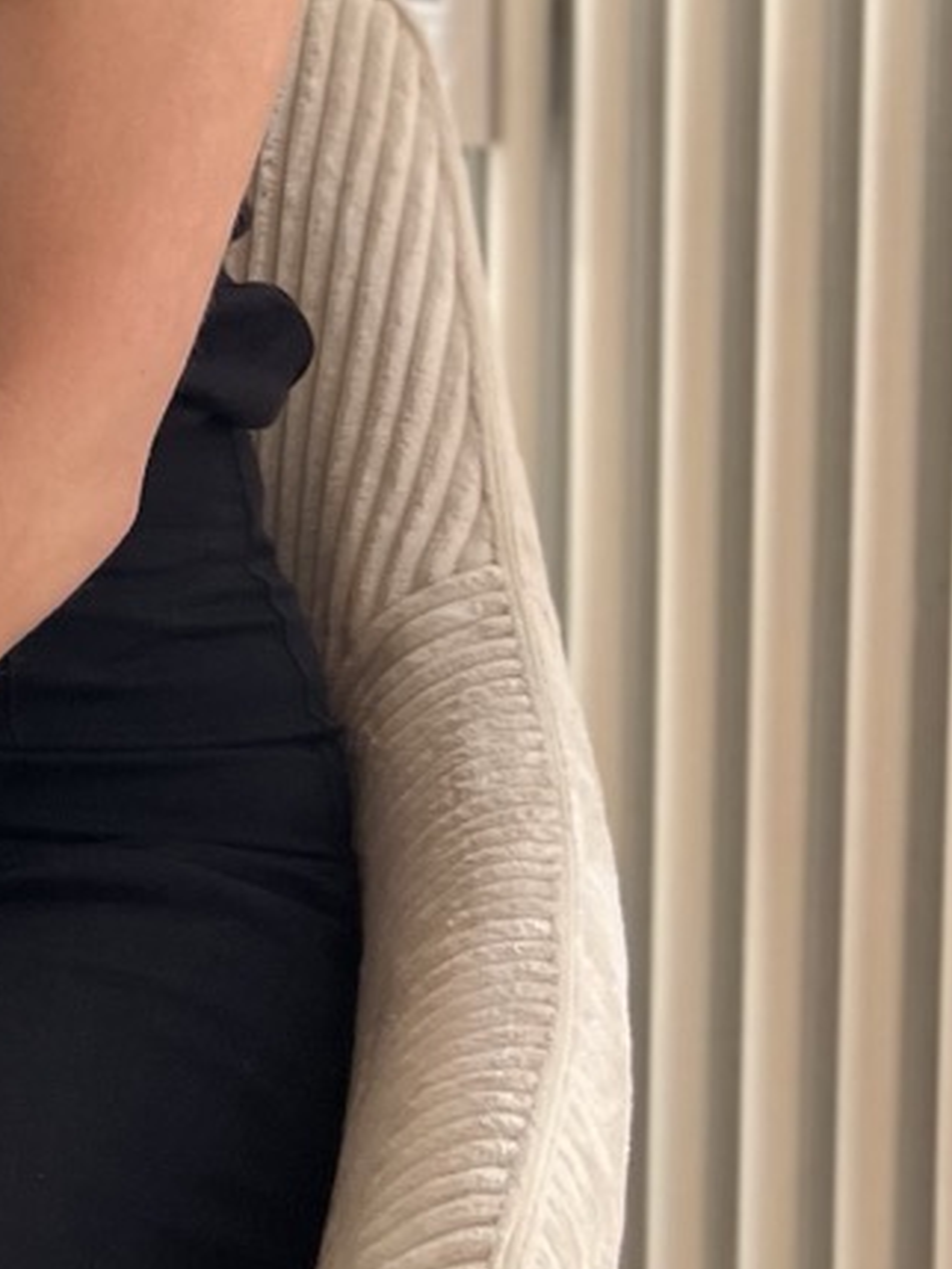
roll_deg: +1.0
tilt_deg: -6.1
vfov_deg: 19.3
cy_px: -151
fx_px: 3555
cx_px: -399
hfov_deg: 14.4
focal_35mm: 97
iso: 40
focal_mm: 5.7
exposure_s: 1/212
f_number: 1.5
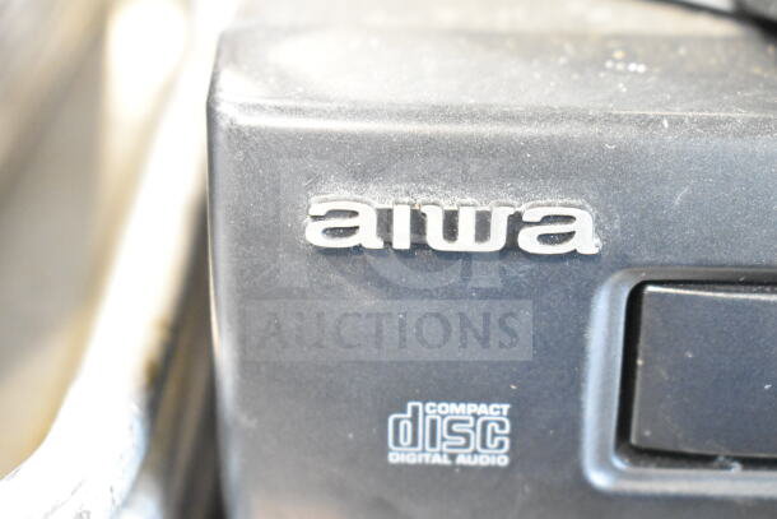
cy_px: 260
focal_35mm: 63
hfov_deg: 31.9
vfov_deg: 21.6
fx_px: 1360
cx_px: 388
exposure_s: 1/60
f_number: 5
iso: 9000
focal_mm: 42
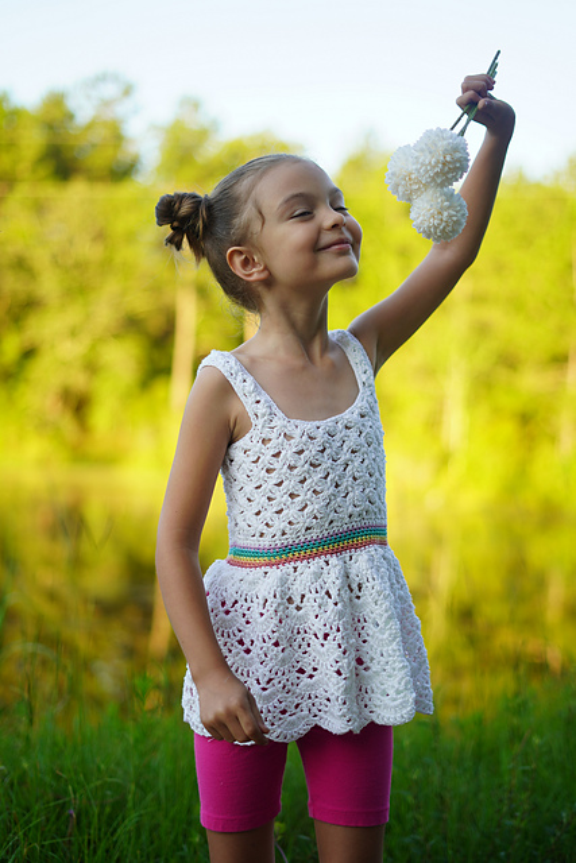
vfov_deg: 39.6
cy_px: 432
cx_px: 288
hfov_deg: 27.0
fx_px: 1199
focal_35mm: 50
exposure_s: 1/400
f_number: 1.8
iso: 100
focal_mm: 50
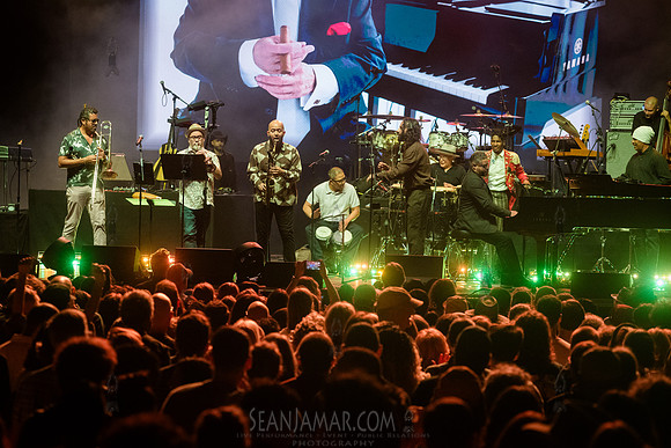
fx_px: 2348
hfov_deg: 16.3
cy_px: 224
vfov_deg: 10.9
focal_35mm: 126
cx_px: 336
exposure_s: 1/800
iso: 6400
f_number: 4.5
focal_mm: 125
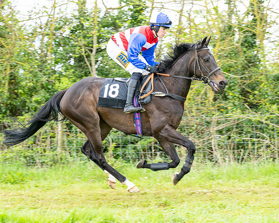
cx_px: 138
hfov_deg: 14.0
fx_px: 1132
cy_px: 105
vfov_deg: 11.2
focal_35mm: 137
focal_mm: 92
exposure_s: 1/400
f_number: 5
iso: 400
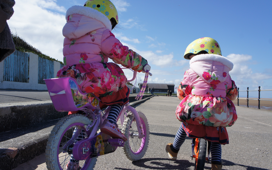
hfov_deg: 54.6
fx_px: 263
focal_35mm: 36
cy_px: 82
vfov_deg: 35.8
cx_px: 137
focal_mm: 23
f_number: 8
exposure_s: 1/500
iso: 200
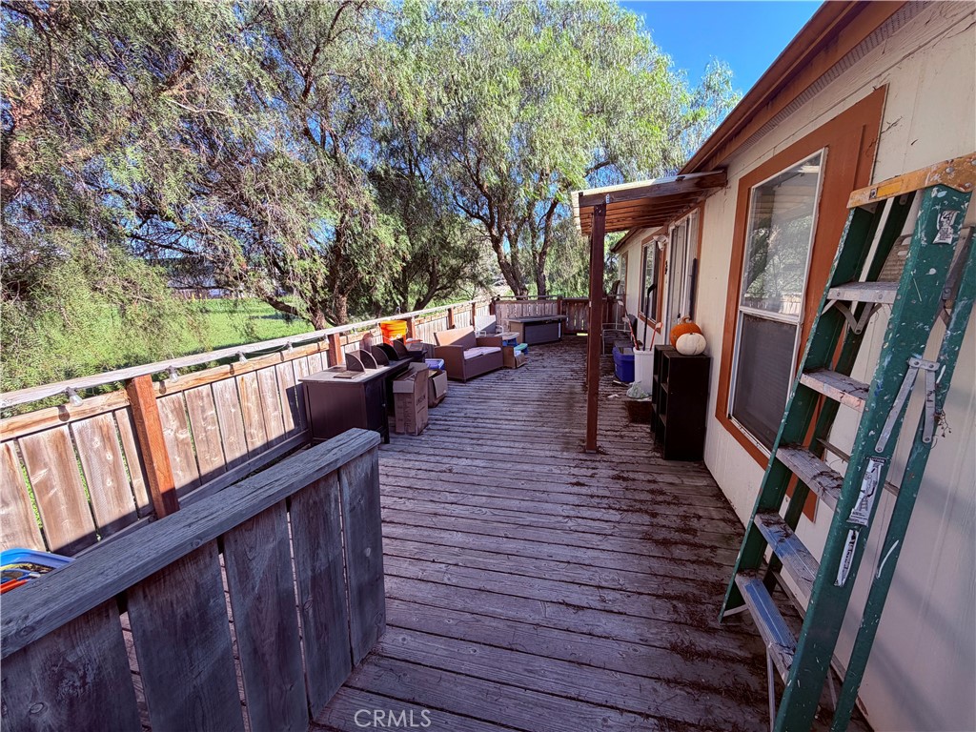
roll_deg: +1.0
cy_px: 366
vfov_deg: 85.7
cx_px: 488
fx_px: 395
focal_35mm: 14
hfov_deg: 102.1
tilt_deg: -12.6
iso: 50
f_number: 2.2
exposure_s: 1/306
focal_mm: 2.22
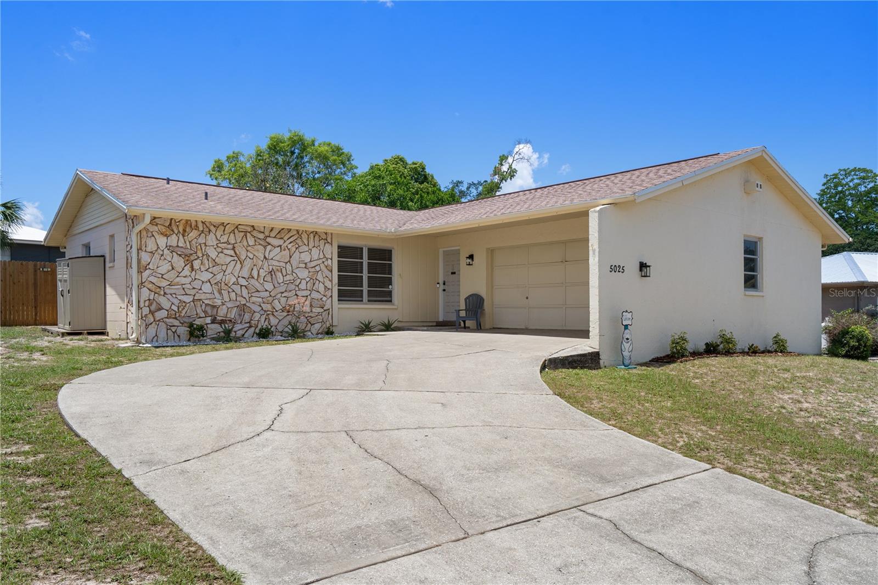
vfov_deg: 47.9
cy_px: 292
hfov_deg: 67.4
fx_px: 658
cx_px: 439
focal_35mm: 27
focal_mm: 27
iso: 320
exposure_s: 1/800
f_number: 9
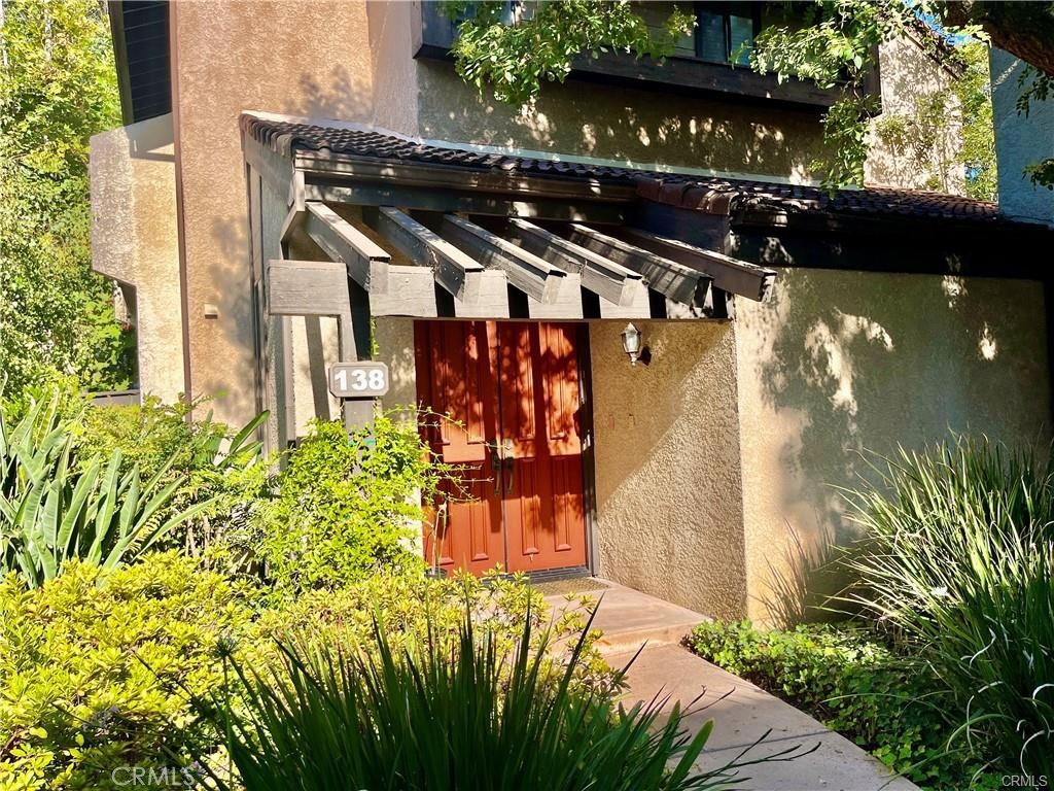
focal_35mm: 26
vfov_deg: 53.1
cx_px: 527
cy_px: 396
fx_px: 792
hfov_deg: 67.3
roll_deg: +2.8
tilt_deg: +1.3
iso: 50
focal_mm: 5.1
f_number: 1.6
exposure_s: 1/1890
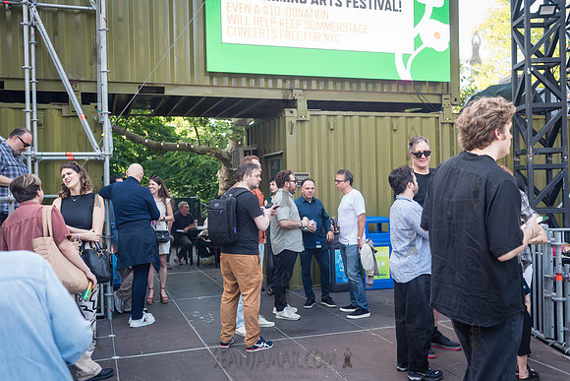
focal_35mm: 35
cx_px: 285
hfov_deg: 54.4
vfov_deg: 37.9
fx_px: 554
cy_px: 190
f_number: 3.5
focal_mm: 35
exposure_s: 1/125
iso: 320
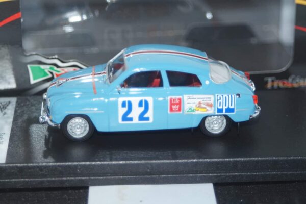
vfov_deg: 11.4
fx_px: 1020
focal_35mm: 120
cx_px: 153
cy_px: 102
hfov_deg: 17.1
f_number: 5.6
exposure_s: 1/125
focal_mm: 80
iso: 500
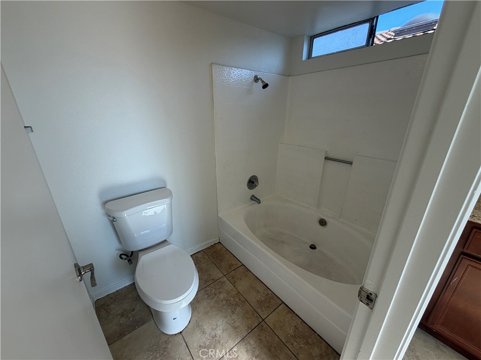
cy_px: 180
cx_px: 240
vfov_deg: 85.7
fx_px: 195
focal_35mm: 14
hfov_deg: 102.1
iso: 64
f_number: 2.2
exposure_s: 1/120
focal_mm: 2.22
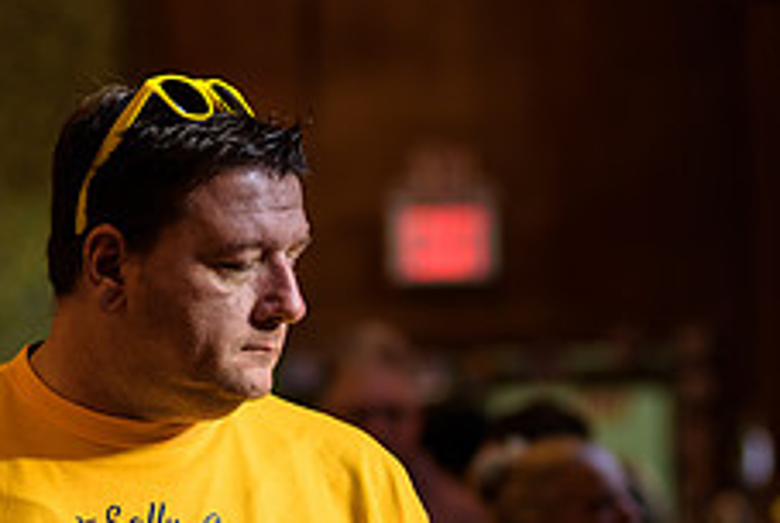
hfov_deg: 9.4
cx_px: 794
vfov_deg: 6.3
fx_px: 4708
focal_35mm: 217
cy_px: 432
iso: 160
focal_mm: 85
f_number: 2.2
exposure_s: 1/125
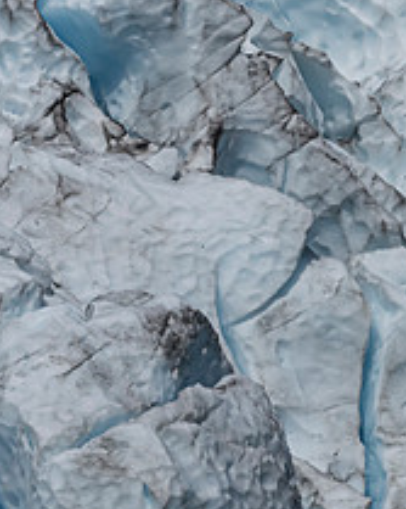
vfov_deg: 1.2
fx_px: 24470
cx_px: 639
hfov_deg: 1.0
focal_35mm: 1628
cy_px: 469
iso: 400
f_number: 11
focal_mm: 300
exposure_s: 1/1250
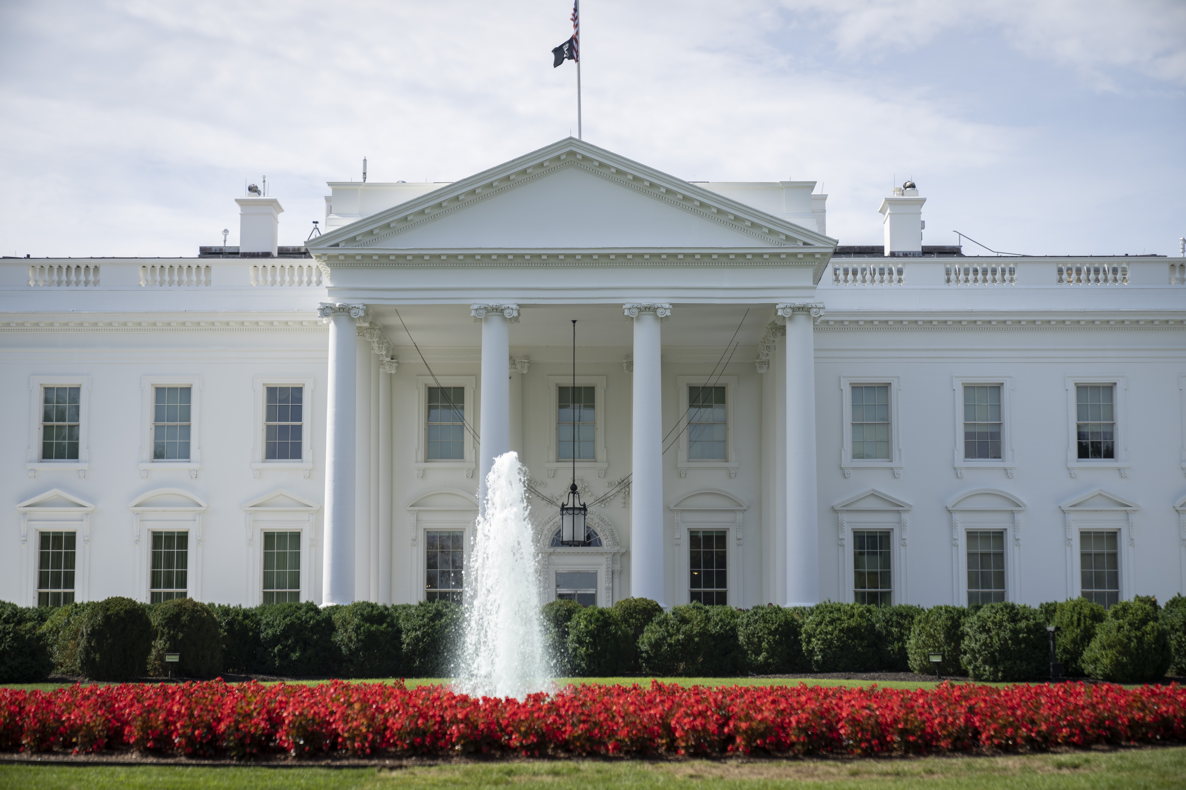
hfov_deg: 28.8
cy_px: 395
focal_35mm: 70
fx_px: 2306
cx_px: 593
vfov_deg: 19.5
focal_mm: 70
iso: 100
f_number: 2.8
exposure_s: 1/2000
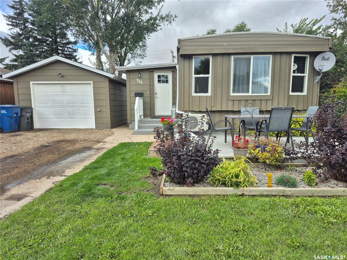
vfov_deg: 58.9
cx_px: 174
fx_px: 231
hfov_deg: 73.9
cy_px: 130
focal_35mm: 23
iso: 25
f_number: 1.8
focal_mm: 5.4
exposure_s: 1/638
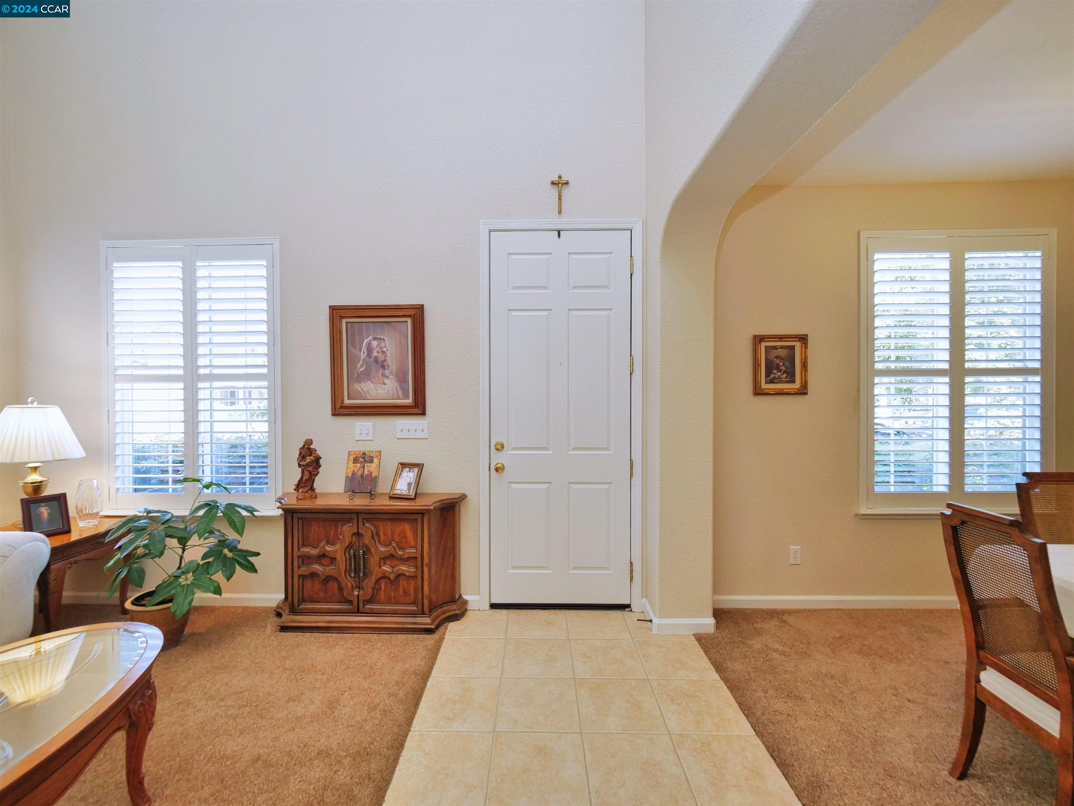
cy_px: 403
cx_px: 537
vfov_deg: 85.7
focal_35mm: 14
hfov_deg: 102.1
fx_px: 434
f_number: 2.8
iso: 800
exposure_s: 1/160
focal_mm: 7
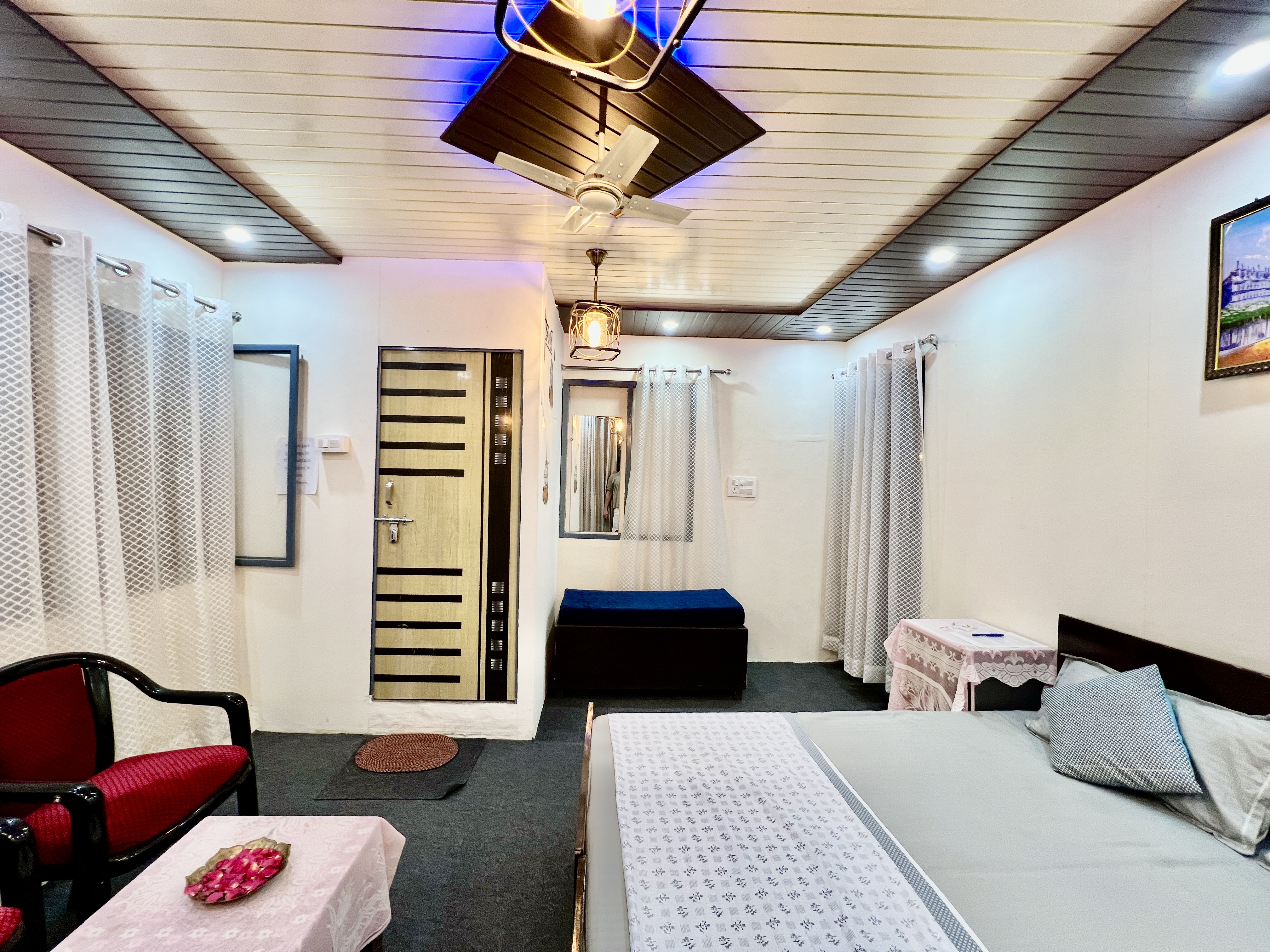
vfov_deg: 89.9
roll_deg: -1.2
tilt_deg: -0.6
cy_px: 476
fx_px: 477
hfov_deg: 106.2
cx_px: 635
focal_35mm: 13
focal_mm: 1.57
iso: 125
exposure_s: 1/50
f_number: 1.8
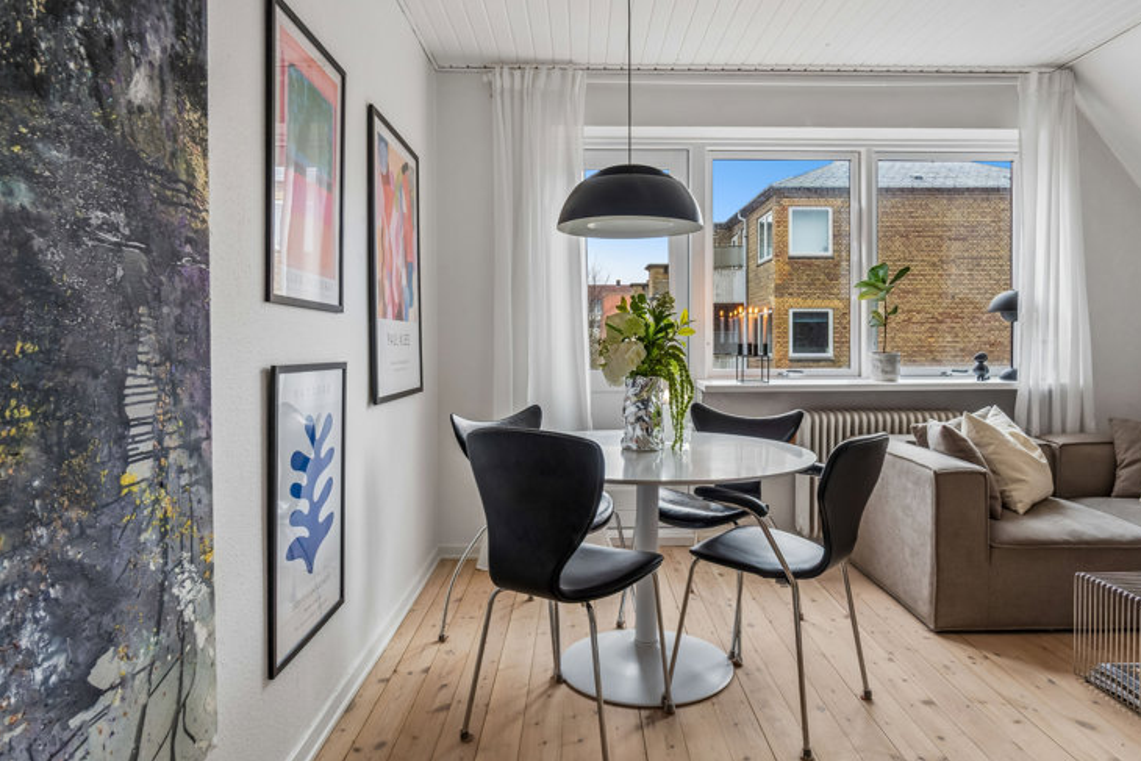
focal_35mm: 23
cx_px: 613
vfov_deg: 55.1
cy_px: 366
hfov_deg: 76.0
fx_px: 729
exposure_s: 1/3.33
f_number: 8
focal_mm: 14
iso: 400
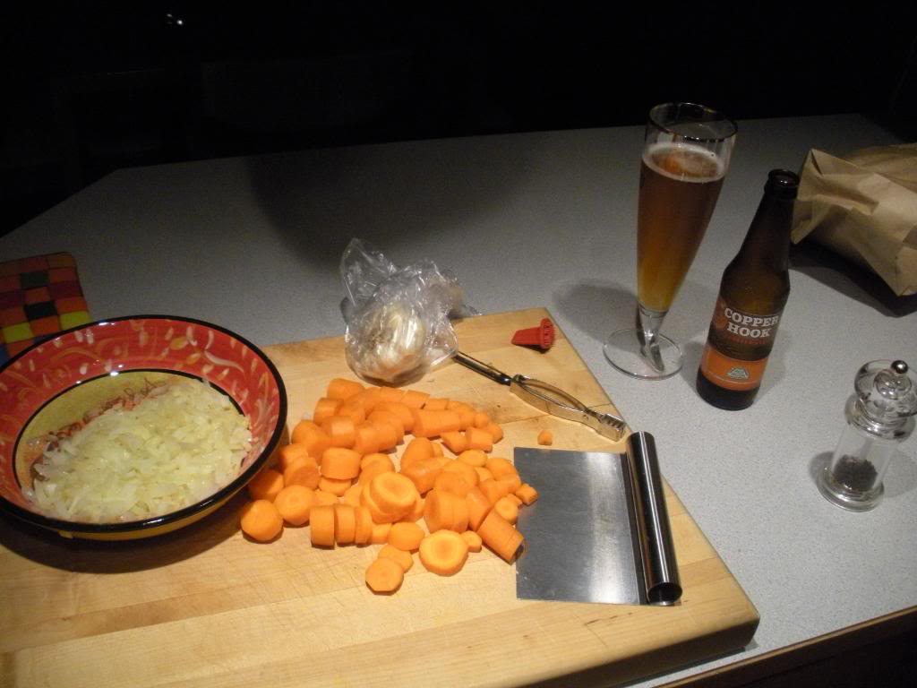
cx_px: 458
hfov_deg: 51.4
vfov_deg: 39.7
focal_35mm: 36
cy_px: 344
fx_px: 954
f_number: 3.5
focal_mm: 6.3
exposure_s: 1/57
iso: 400
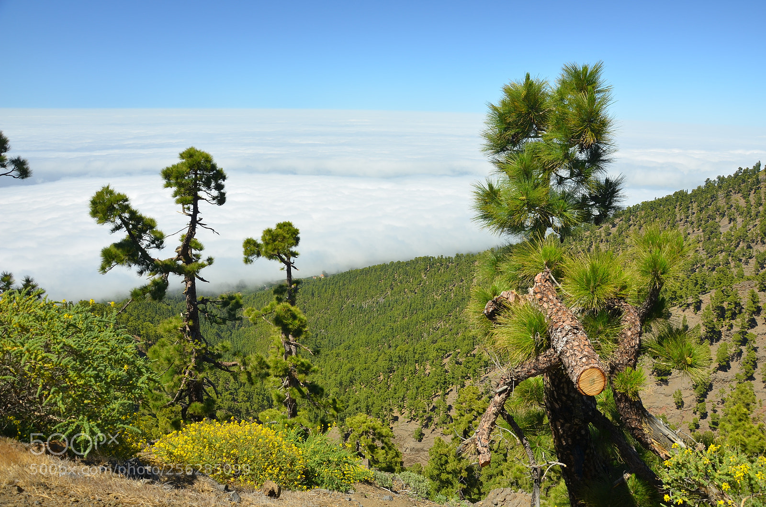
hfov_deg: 67.5
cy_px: 254
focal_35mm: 27
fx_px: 573
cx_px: 383
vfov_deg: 47.7
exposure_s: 1/160
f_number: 7.1
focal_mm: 18
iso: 100
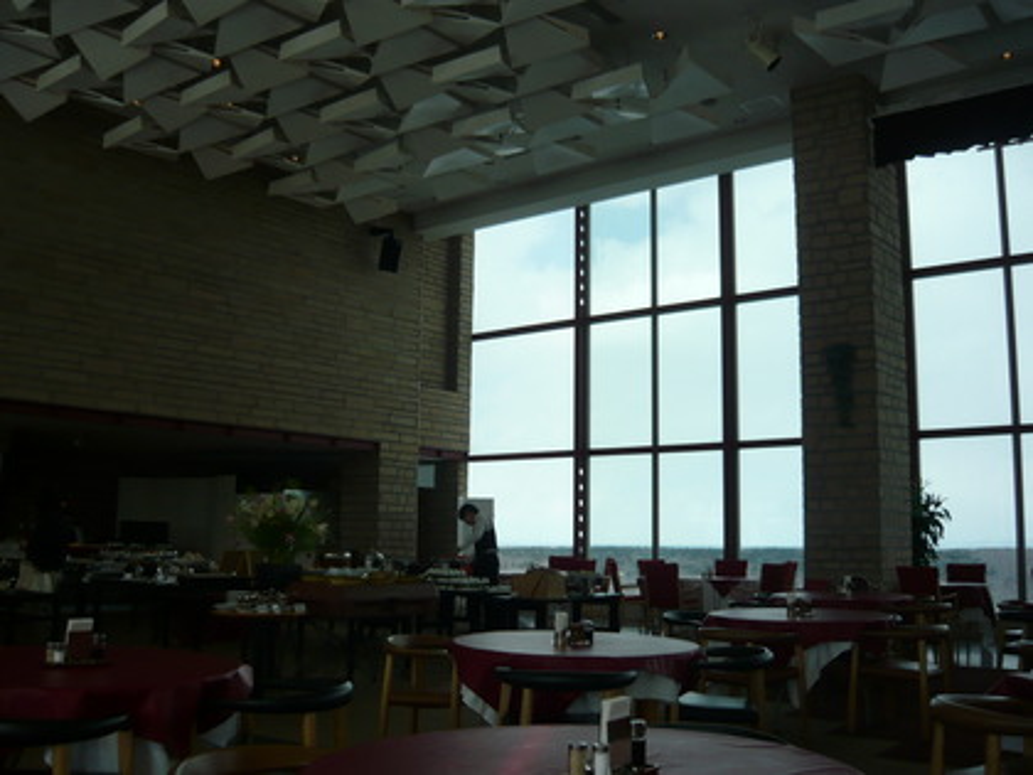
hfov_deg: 55.4
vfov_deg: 42.9
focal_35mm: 33
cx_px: 516
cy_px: 388
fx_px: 985
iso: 100
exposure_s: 1/200
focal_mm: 5.5
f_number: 8
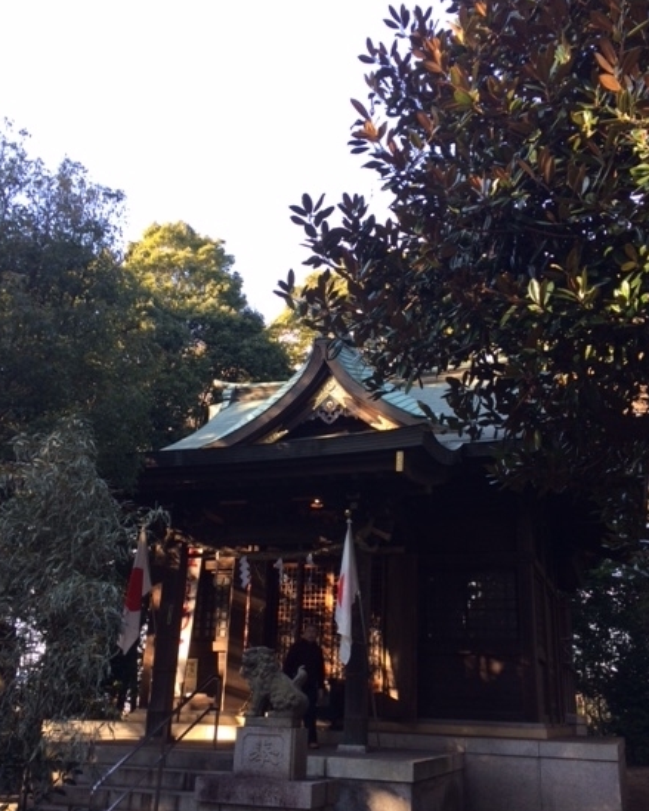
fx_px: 793
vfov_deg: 54.2
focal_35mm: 33
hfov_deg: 44.5
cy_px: 431
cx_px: 347
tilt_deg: +17.7
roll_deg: -0.9
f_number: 2.2
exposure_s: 1/128
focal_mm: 4.15
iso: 32
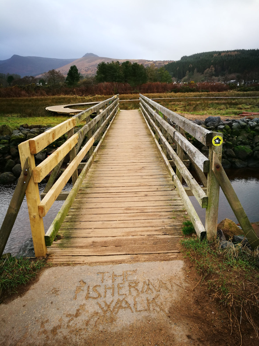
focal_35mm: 27
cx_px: 130
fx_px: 269
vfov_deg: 65.3
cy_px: 173
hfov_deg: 51.4
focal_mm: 4.5
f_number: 2.2
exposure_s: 1/124
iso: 50
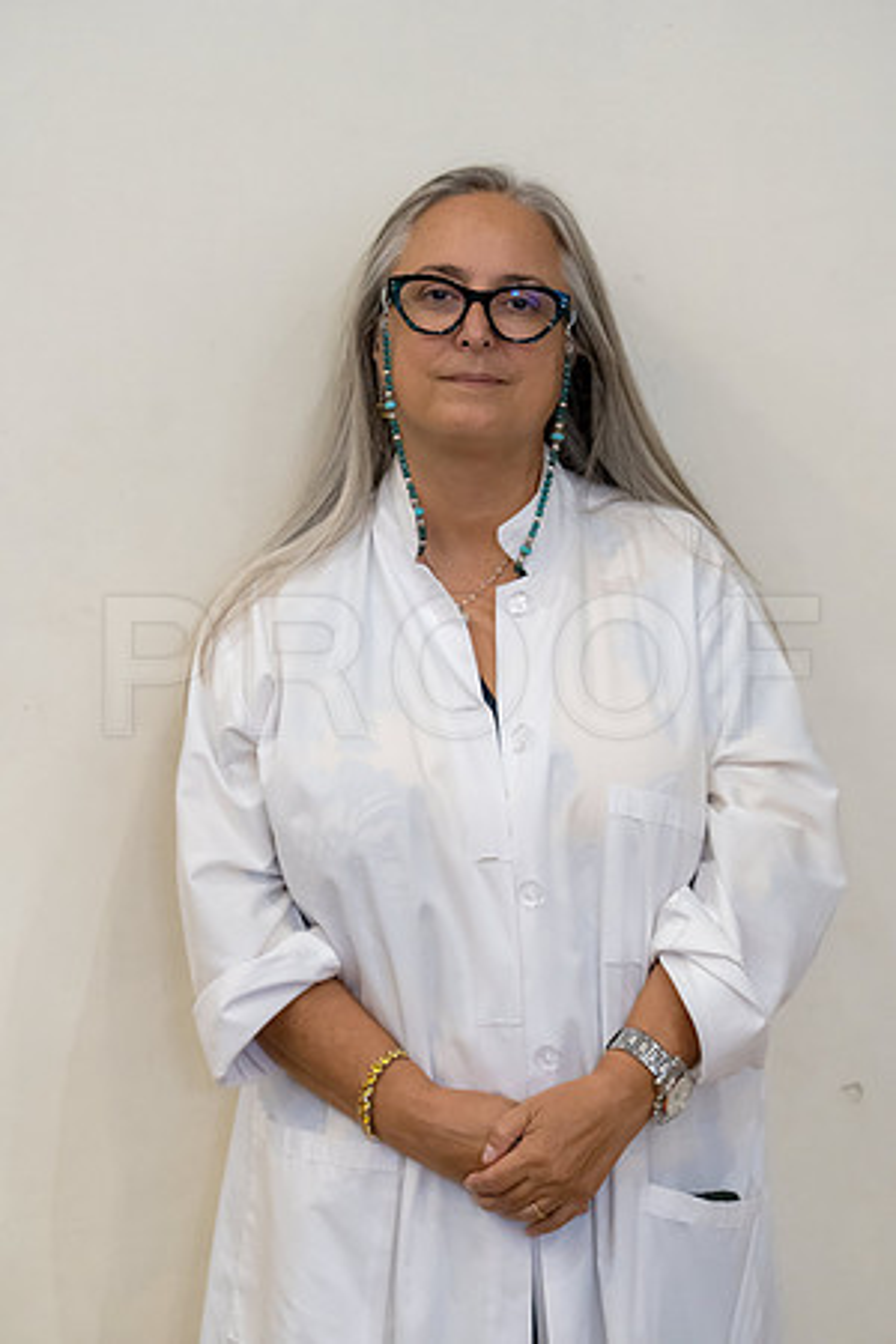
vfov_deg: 16.8
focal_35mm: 122
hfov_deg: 11.2
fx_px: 4554
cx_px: 448
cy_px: 672
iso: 5000
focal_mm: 122
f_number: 4
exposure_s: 1/80
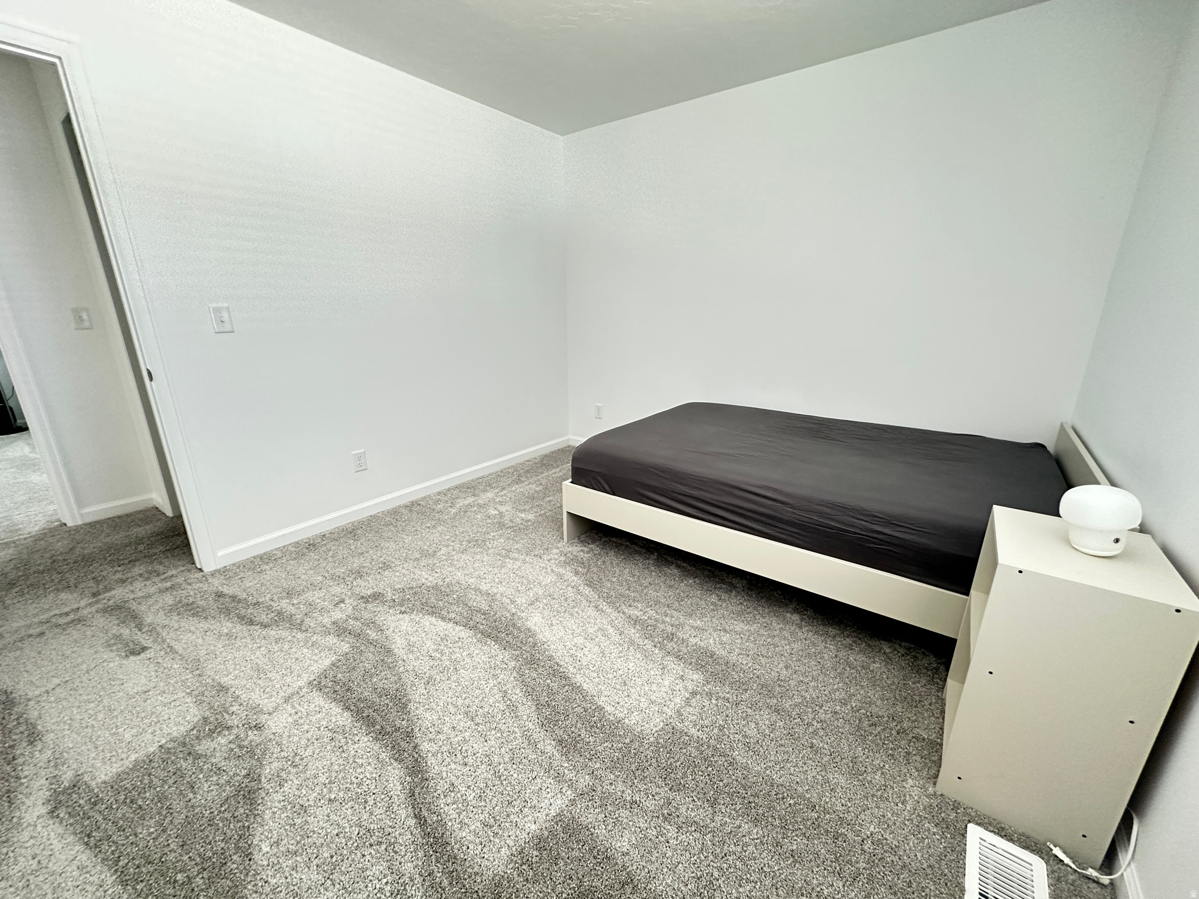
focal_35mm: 14
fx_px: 485
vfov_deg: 85.7
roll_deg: -0.7
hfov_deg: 102.1
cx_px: 600
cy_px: 450
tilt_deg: -16.4
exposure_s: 1/60
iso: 400
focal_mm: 2.22
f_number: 2.2
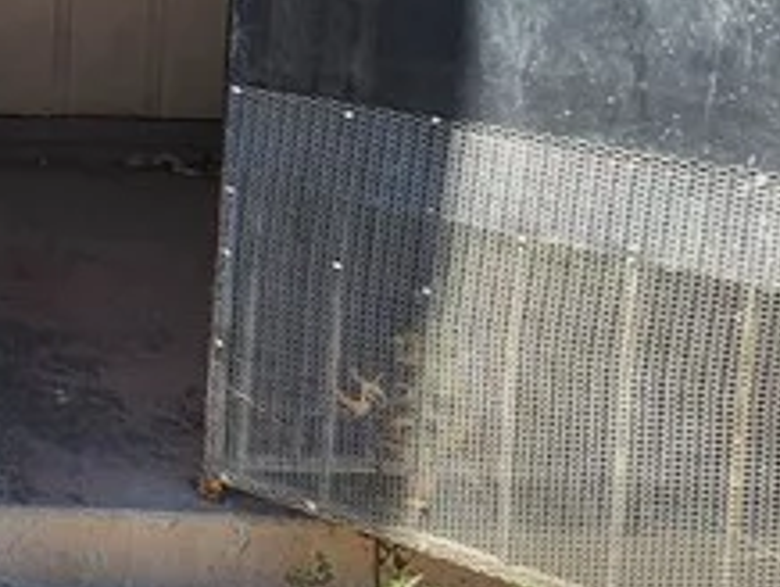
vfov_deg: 21.9
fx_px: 1376
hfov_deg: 22.2
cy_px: -150
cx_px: -551
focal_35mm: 61
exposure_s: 1/799
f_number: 2.2
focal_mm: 2.2
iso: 50
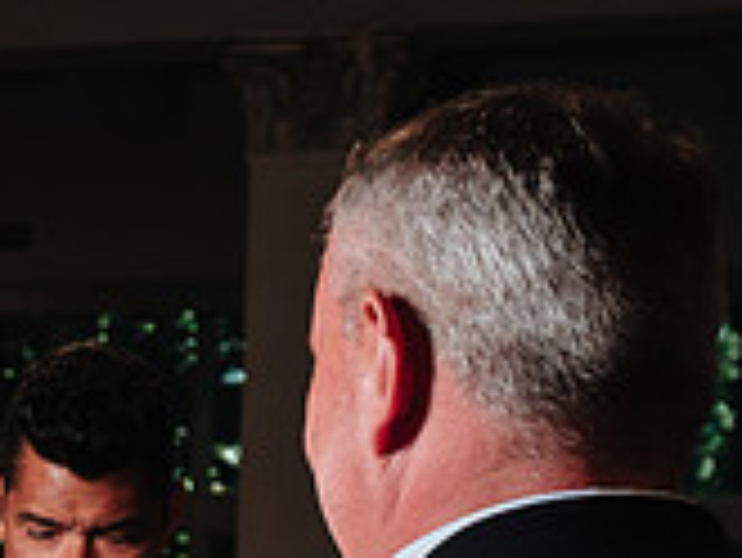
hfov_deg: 15.0
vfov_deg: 11.3
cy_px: 835
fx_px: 2703
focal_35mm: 126
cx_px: -189
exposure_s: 1/100
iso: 800
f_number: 5
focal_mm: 24
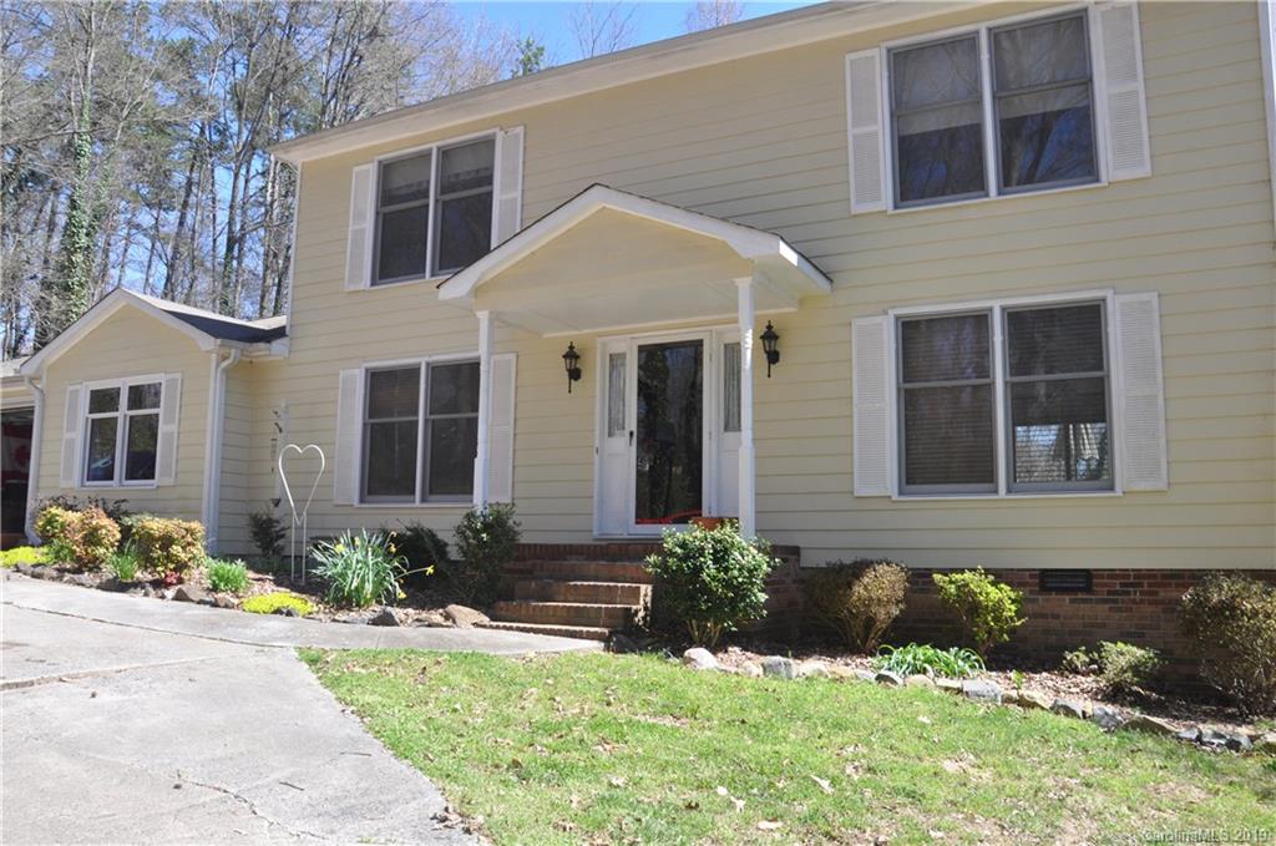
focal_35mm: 27
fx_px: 955
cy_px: 423
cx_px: 638
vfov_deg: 47.8
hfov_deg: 67.5
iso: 320
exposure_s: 1/125
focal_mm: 18
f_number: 11
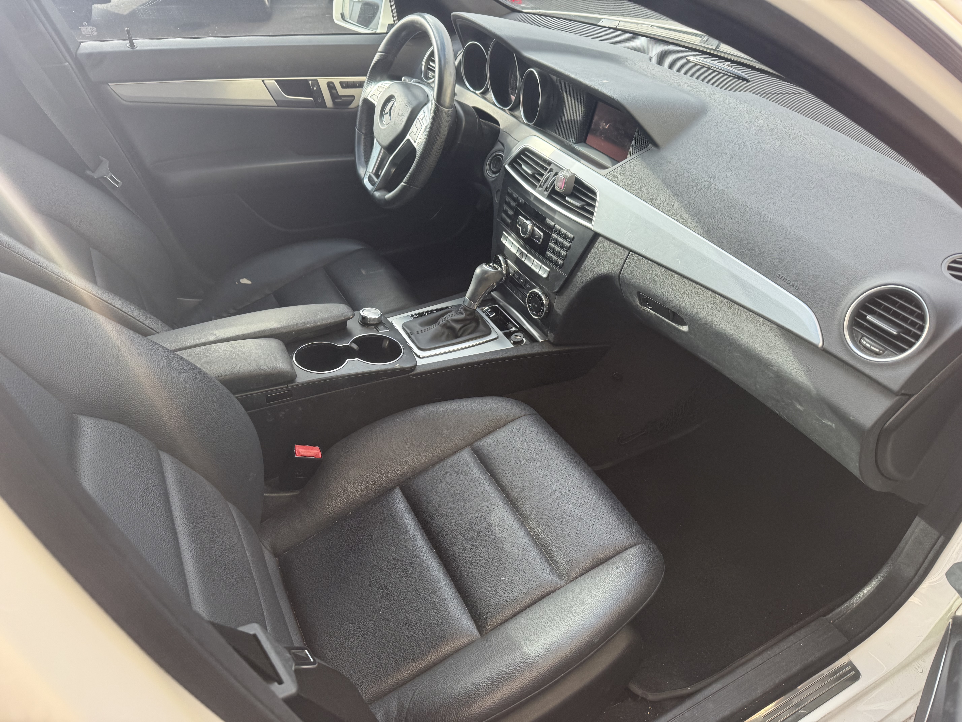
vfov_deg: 56.8
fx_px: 667
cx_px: 481
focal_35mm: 24
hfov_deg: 71.6
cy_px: 361
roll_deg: -1.7
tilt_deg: -37.8
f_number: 1.78
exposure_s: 1/248
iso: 100
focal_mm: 6.76
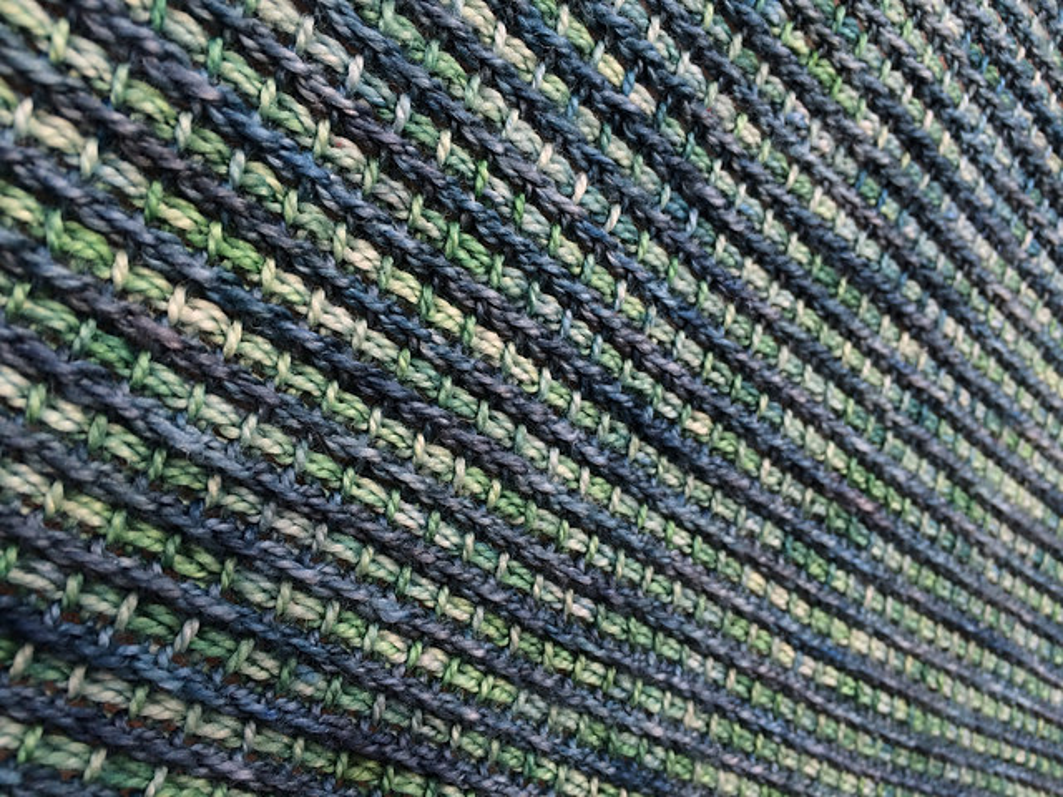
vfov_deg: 48.2
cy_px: 398
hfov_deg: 61.7
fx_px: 891
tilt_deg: -13.7
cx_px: 532
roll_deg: +6.0
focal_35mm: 29
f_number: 2.2
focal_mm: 4.15
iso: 32
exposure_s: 1/285
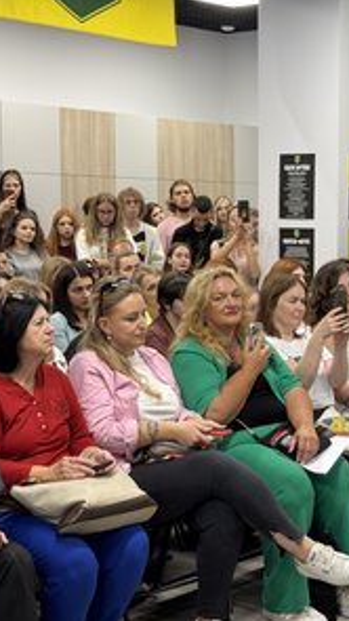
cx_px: 320
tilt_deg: -5.2
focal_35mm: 71
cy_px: 309
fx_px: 1168
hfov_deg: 16.7
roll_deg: -0.7
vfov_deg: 29.7
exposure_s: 1/50
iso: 100
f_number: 1.78
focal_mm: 6.76
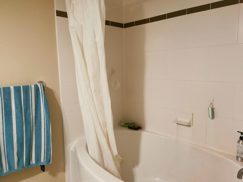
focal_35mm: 27
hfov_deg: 65.3
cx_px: 122
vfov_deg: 51.4
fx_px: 190
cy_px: 91
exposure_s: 1/40
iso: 320
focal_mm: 5.56
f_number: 1.6
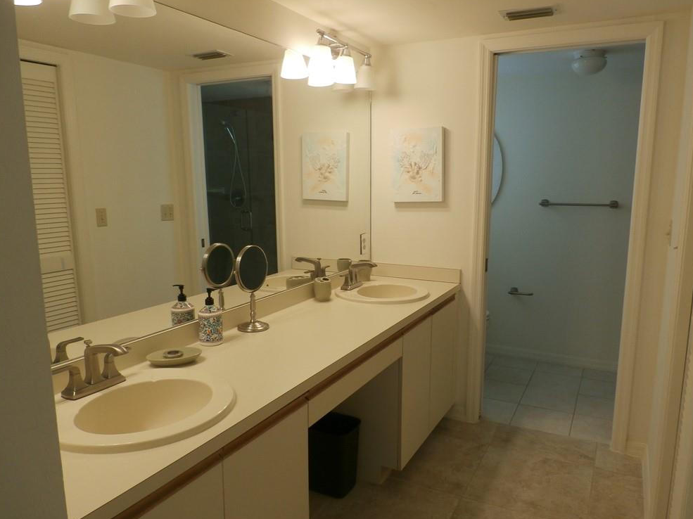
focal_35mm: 26
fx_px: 520
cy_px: 263
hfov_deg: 67.3
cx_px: 354
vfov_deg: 53.0
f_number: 3
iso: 160
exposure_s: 1/60
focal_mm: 4.5
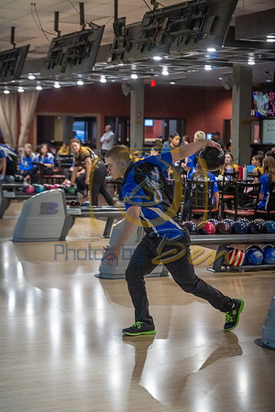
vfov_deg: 27.0
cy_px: 206
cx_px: 138
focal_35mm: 75
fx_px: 859
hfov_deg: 18.2
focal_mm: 75
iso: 4000
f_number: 3.5
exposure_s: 1/800
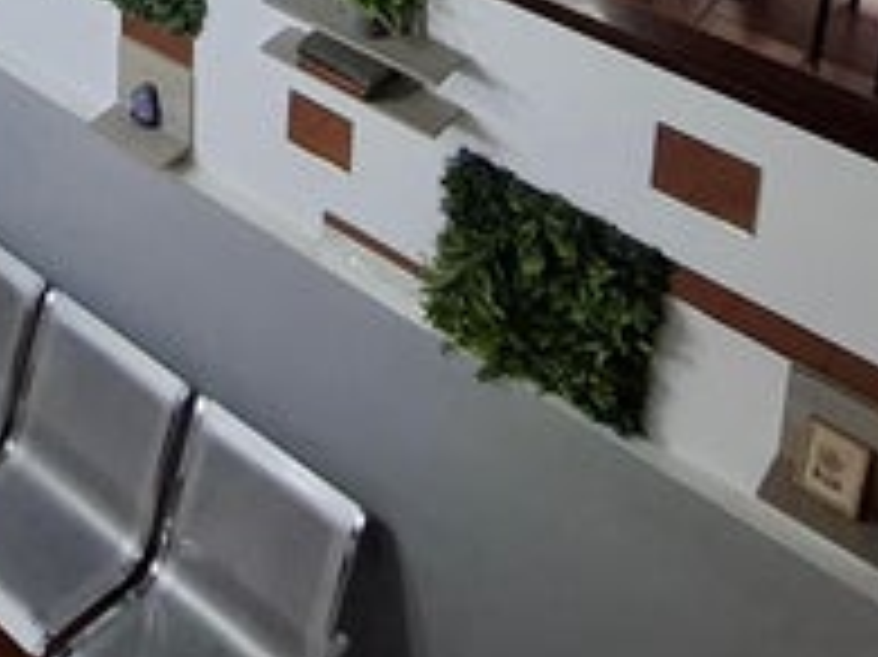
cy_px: -608
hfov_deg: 31.1
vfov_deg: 18.4
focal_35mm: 57
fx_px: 1445
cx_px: -20
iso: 160
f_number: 2.2
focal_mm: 1.74
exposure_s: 1/24
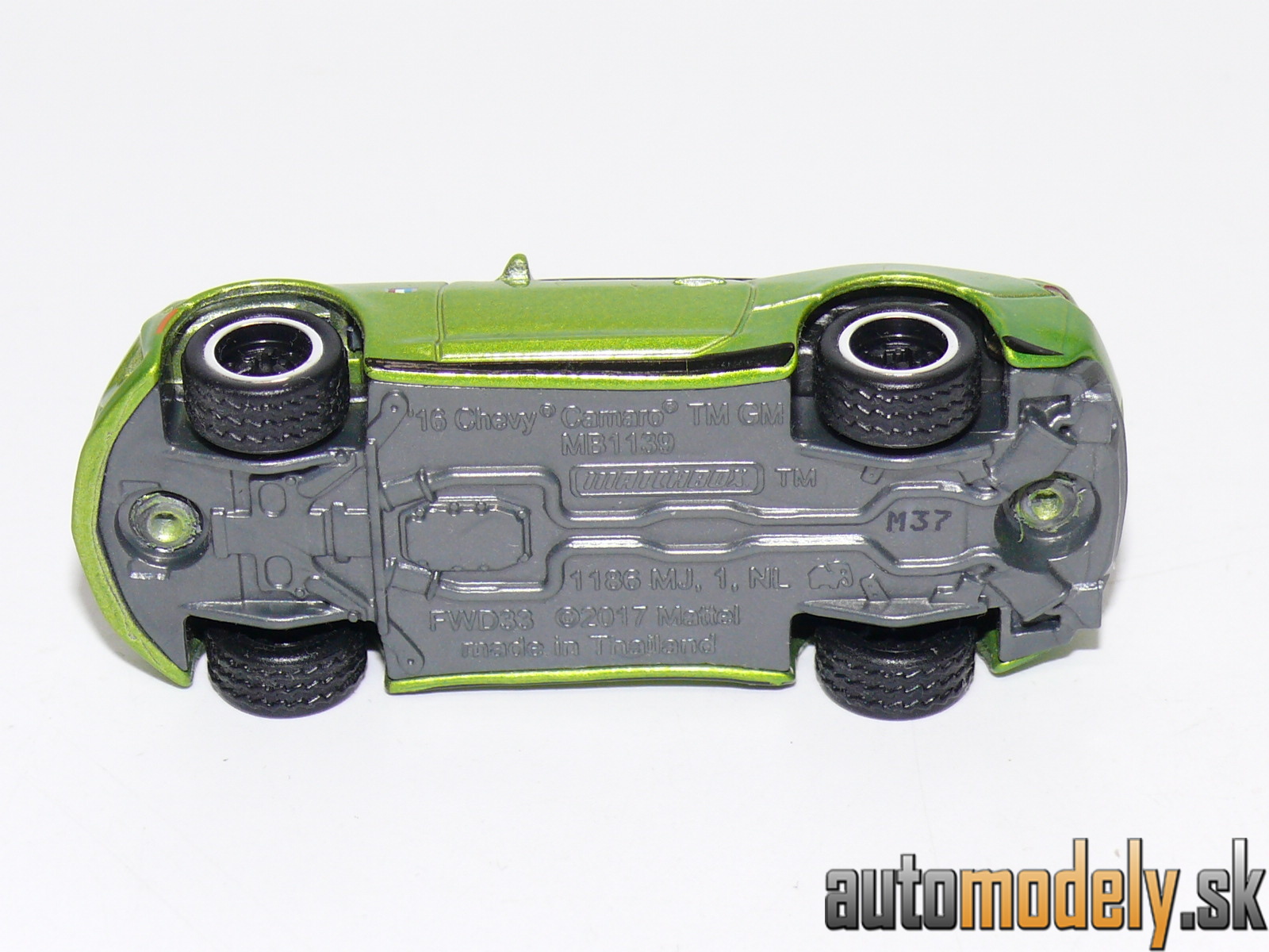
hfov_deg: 16.6
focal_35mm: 119
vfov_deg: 12.5
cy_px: 476
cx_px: 634
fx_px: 4362
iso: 100
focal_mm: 14.5
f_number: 4
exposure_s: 1/30
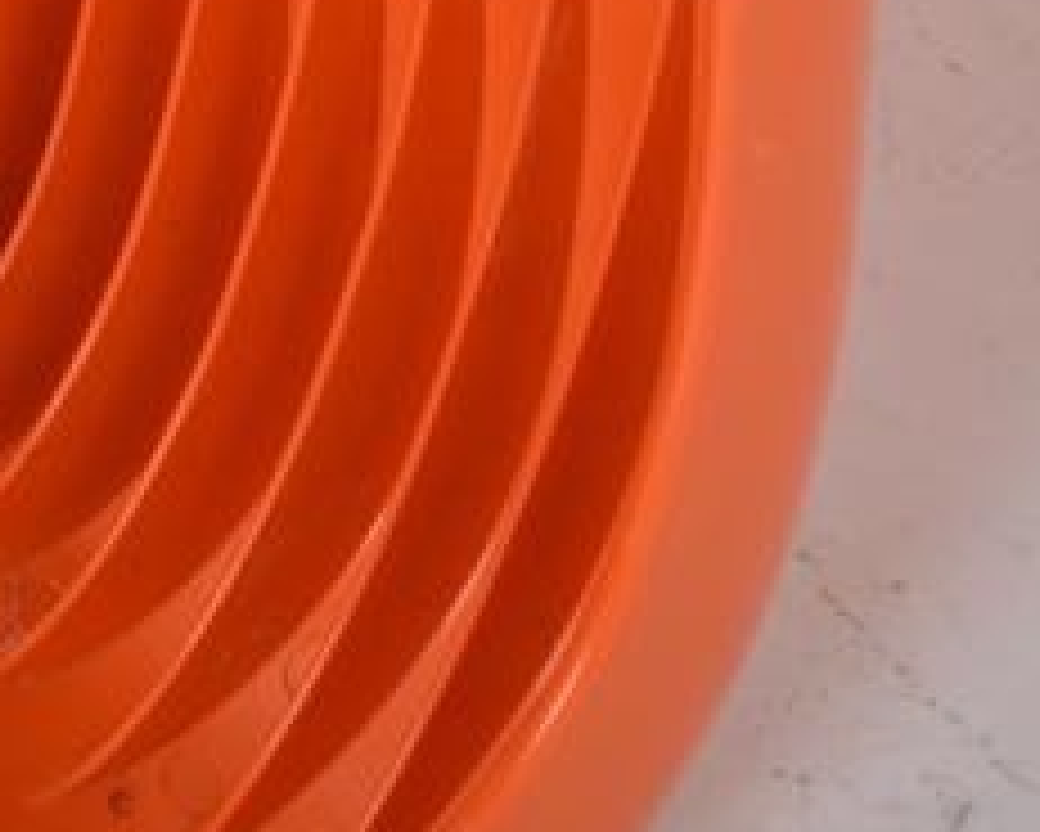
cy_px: 40
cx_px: -198
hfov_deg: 10.0
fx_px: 5851
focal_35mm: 190
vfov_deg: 8.1
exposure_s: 1/160
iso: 400
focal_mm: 52
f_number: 8
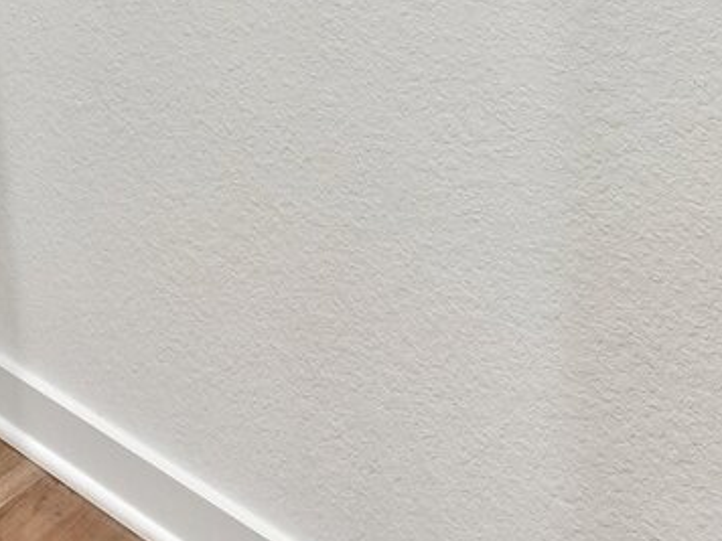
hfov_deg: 28.4
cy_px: -432
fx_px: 1210
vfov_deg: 19.2
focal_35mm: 58
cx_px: -168
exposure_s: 1/15
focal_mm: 14
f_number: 8
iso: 400
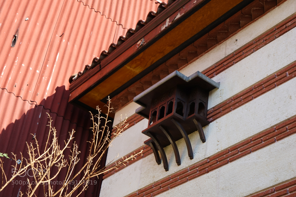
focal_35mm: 70
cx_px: 148
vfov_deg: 19.5
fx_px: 576
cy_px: 98
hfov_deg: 28.8
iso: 64
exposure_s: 1/30
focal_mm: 70
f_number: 8
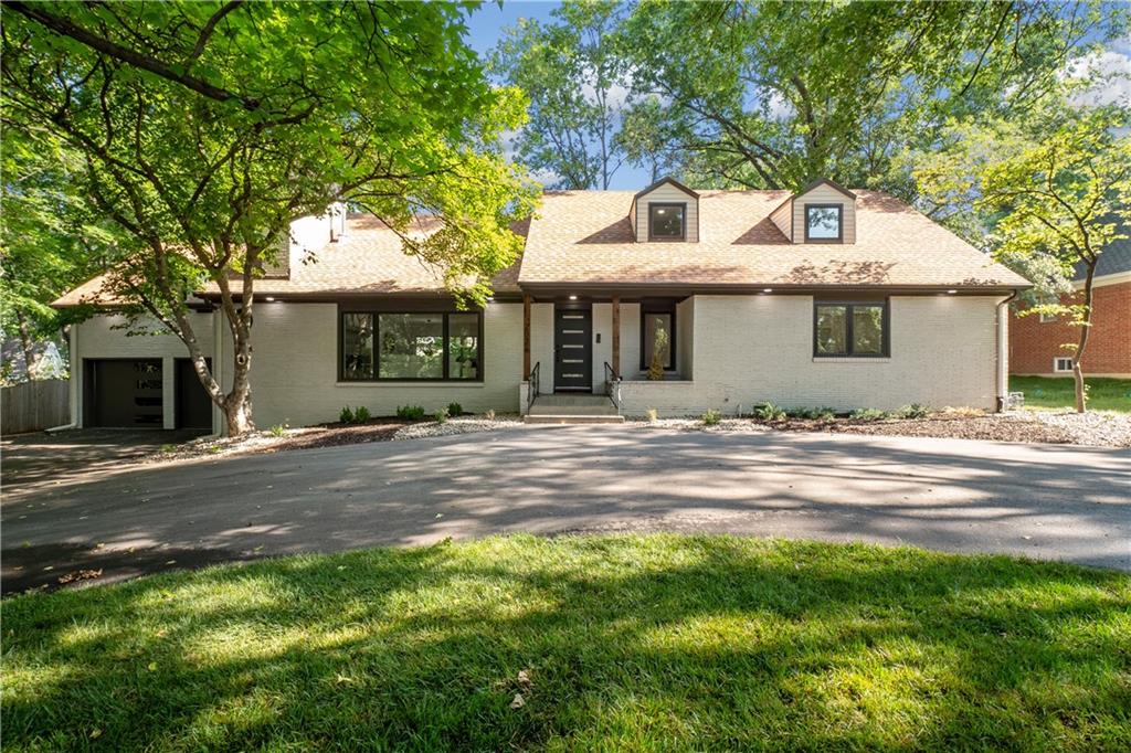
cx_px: 566
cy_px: 376
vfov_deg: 73.7
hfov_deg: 96.8
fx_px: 502
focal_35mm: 16
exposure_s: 1/20
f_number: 9
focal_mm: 8
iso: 160
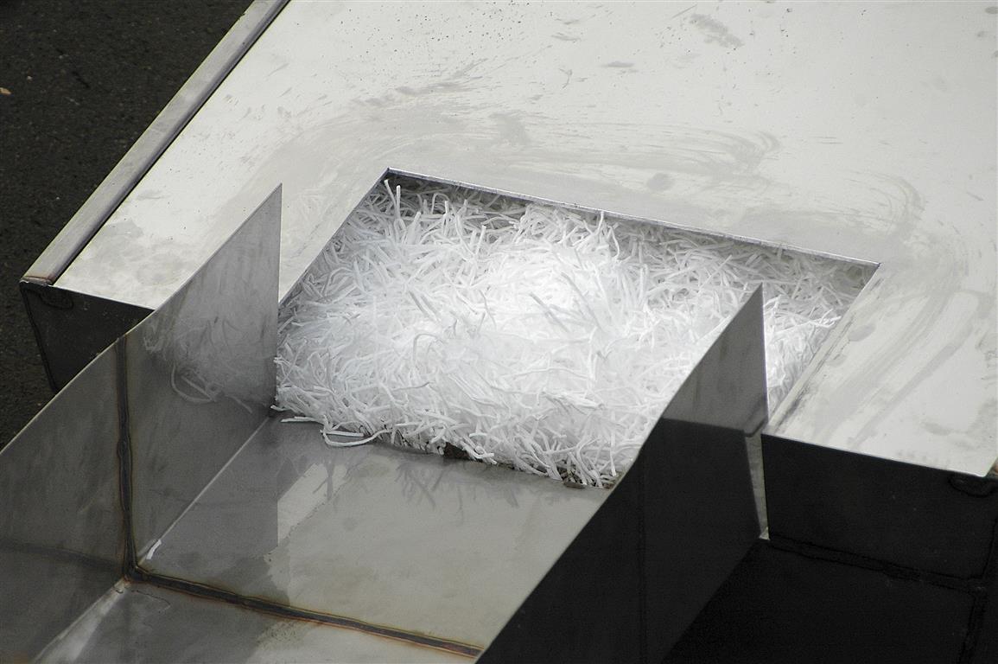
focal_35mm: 330
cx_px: 499
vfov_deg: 4.2
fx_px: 9140
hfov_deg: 6.2
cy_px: 332
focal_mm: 220
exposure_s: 1/800
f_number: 6.3
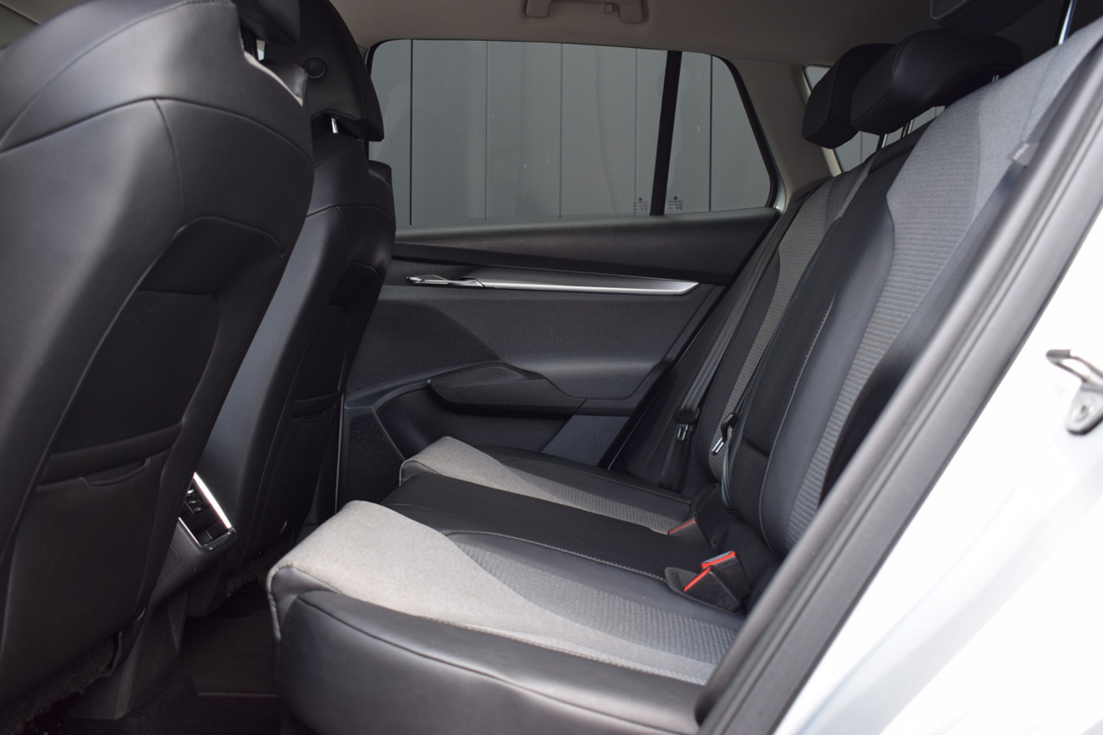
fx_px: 1057
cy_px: 368
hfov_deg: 55.1
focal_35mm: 34
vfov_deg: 38.4
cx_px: 552
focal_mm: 23
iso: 400
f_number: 5
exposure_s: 1/100
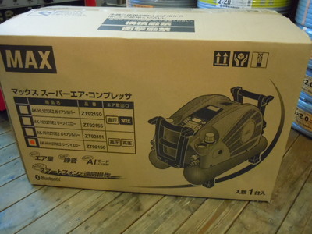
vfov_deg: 42.9
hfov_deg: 55.4
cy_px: 117
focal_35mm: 33
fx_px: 297
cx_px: 156
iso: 800
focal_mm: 5.9
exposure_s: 1/15
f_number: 4
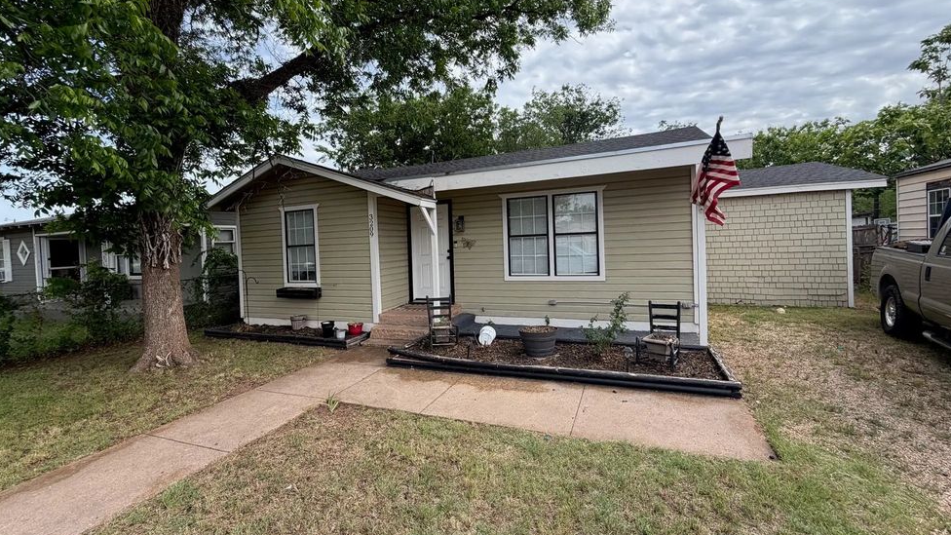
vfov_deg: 67.0
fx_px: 403
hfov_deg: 99.4
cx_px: 464
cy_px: 252
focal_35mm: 16
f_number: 2.2
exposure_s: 1/664
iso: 40
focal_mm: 2.22
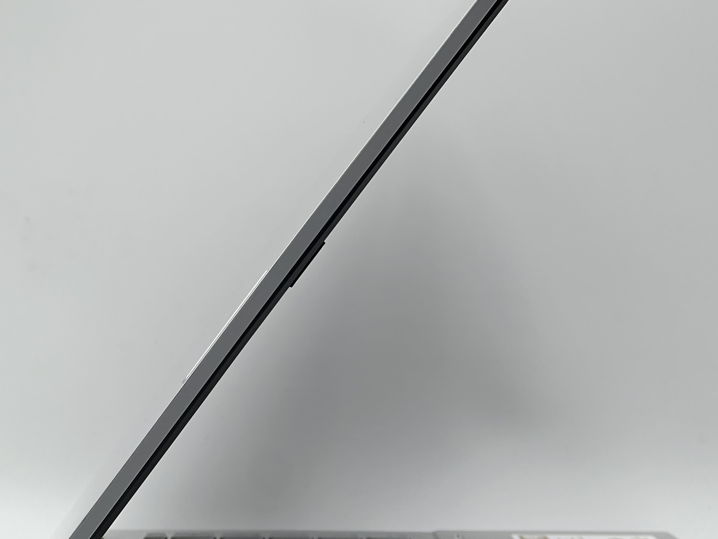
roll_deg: +0.7
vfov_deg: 12.0
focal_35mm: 123
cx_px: 418
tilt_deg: -3.4
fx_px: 2551
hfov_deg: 16.0
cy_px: 370
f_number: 2.8
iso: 64
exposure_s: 1/99
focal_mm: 9
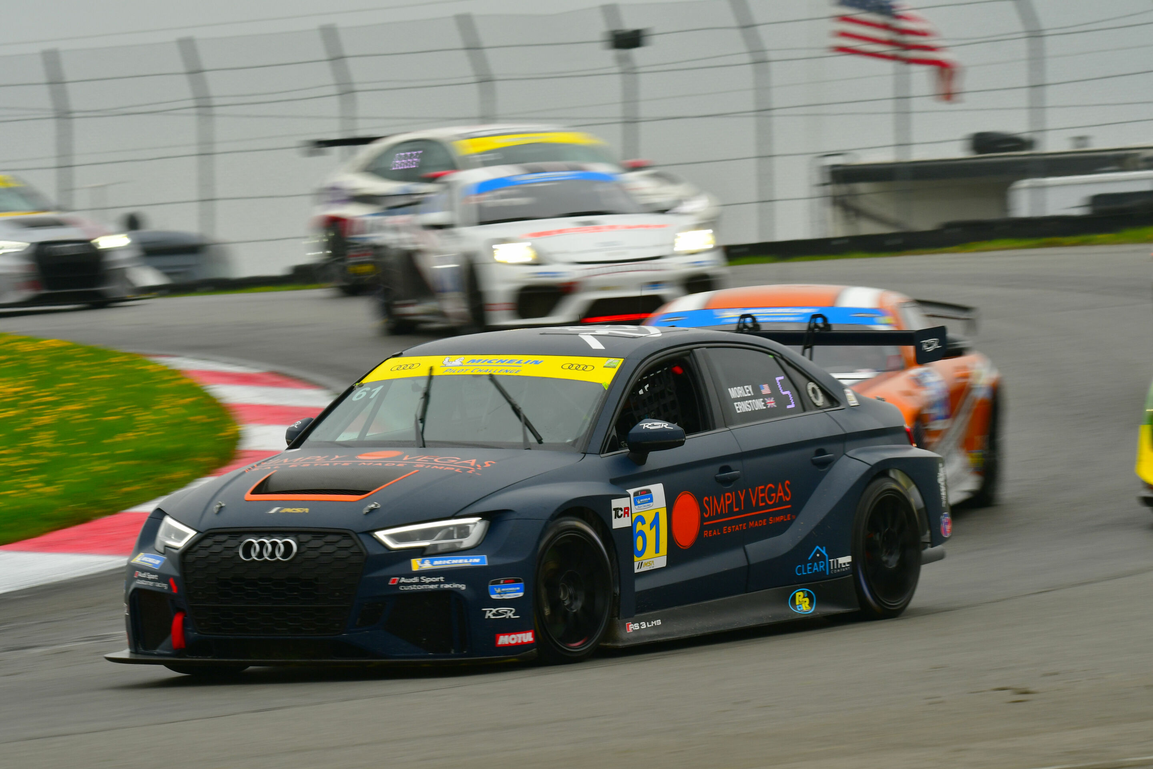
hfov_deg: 6.9
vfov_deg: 4.6
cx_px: 576
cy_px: 384
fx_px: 9608
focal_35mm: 300
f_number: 11
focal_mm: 200
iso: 125
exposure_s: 1/160
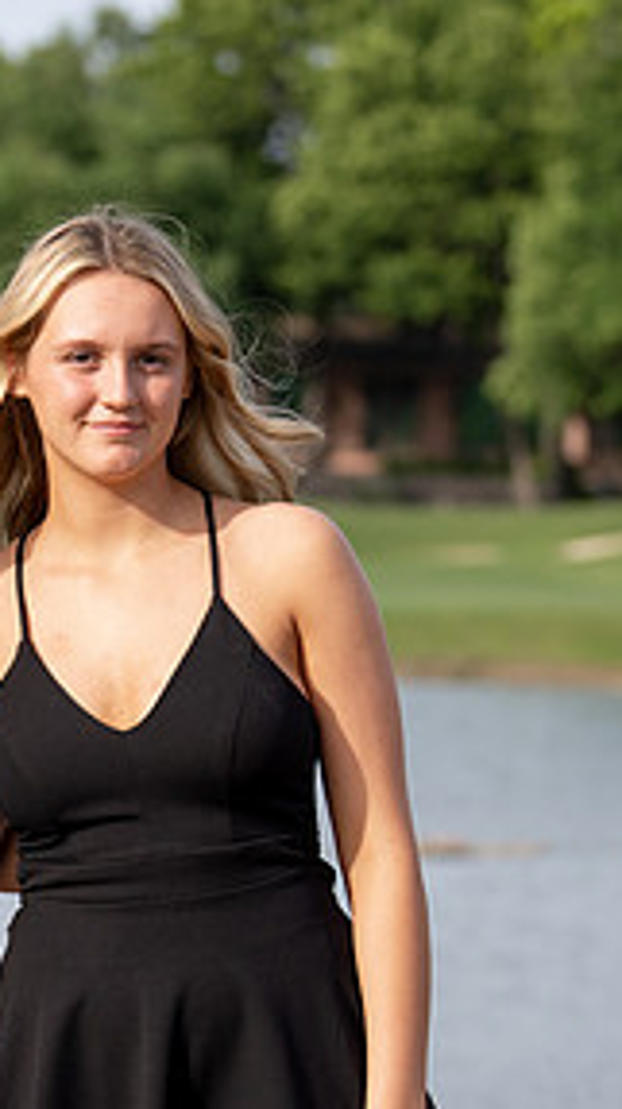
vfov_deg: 8.8
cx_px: -202
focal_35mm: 245
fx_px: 7198
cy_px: 1110
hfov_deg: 4.9
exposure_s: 1/1000
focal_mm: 70
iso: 100
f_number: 2.8
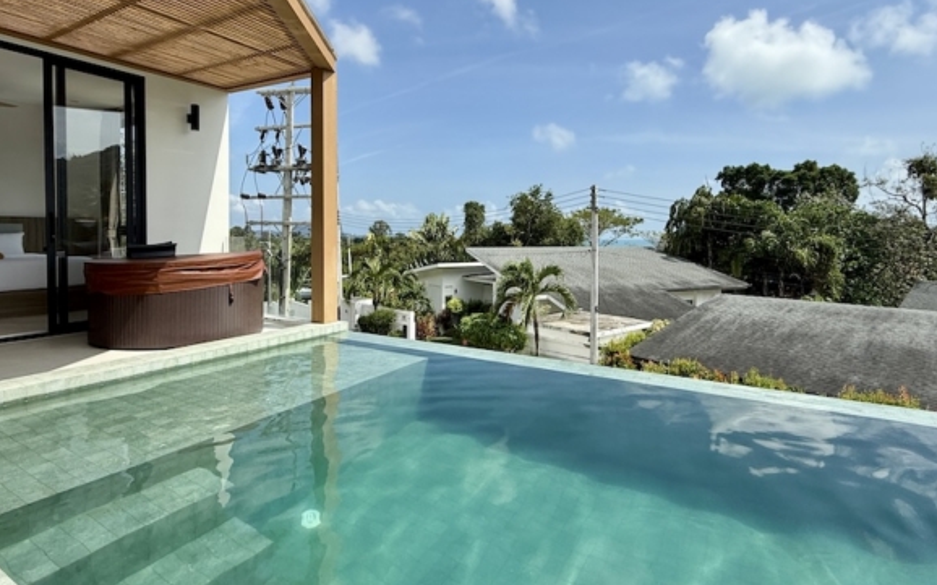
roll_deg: -0.9
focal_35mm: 15
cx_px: 470
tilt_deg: -1.0
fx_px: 383
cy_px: 246
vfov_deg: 74.3
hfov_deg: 101.5
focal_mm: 2.22
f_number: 2.2
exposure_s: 1/2410
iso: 50
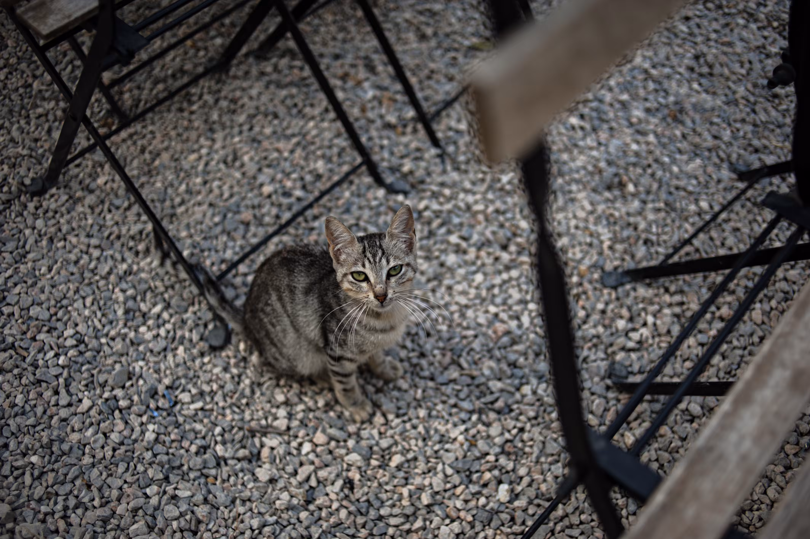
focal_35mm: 35
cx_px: 405
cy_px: 270
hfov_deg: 54.5
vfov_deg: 37.8
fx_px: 787
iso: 200
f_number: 2.8
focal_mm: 35
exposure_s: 1/1000
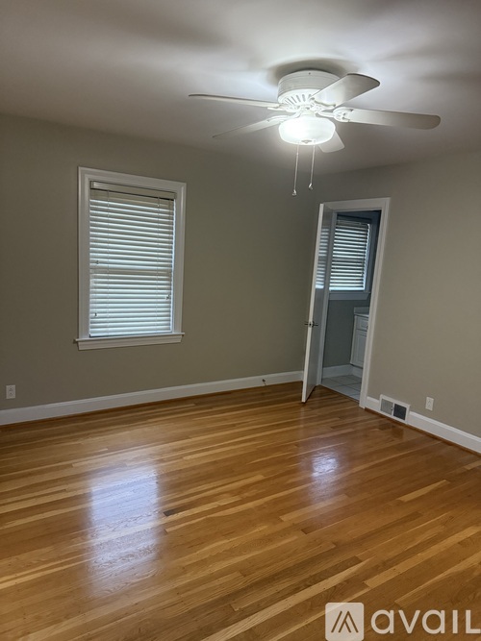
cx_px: 240
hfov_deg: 56.8
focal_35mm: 24
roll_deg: -4.3
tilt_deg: -8.2
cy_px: 320
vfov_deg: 71.6
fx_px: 445
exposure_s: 1/60
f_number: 1.78
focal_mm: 6.76
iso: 800
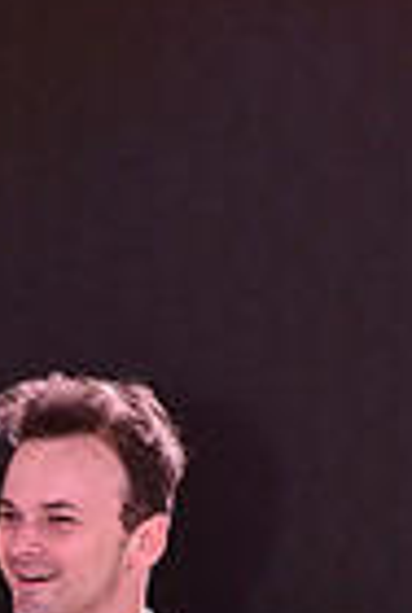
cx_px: -226
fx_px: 14126
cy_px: 1138
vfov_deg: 2.5
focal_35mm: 827
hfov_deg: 1.7
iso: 2000
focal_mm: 200
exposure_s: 1/250
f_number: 5
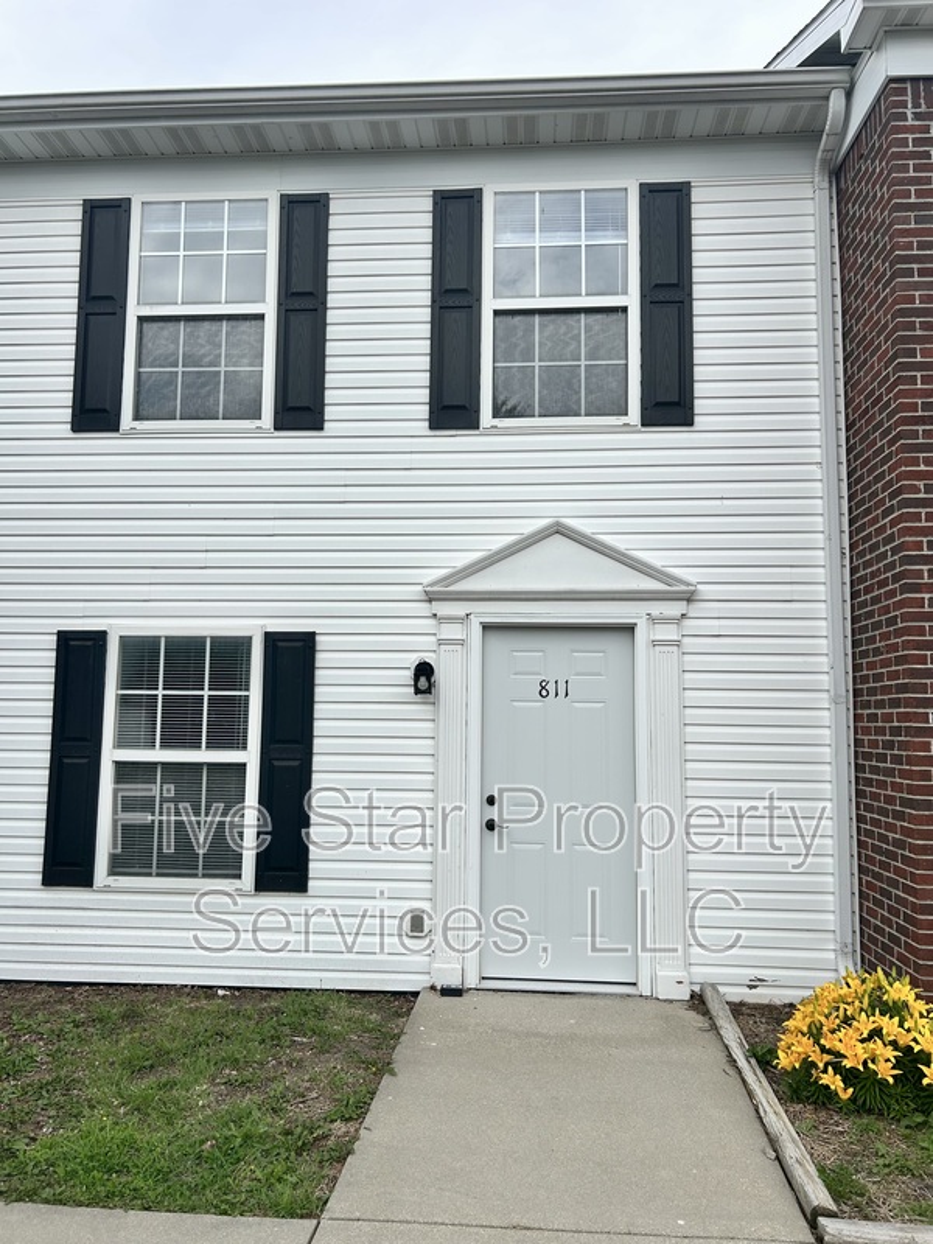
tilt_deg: +5.7
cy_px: 622
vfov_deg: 67.3
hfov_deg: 53.1
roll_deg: -1.3
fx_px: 934
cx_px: 466
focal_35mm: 26
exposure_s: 1/3831
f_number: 1.5
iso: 50
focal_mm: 5.7
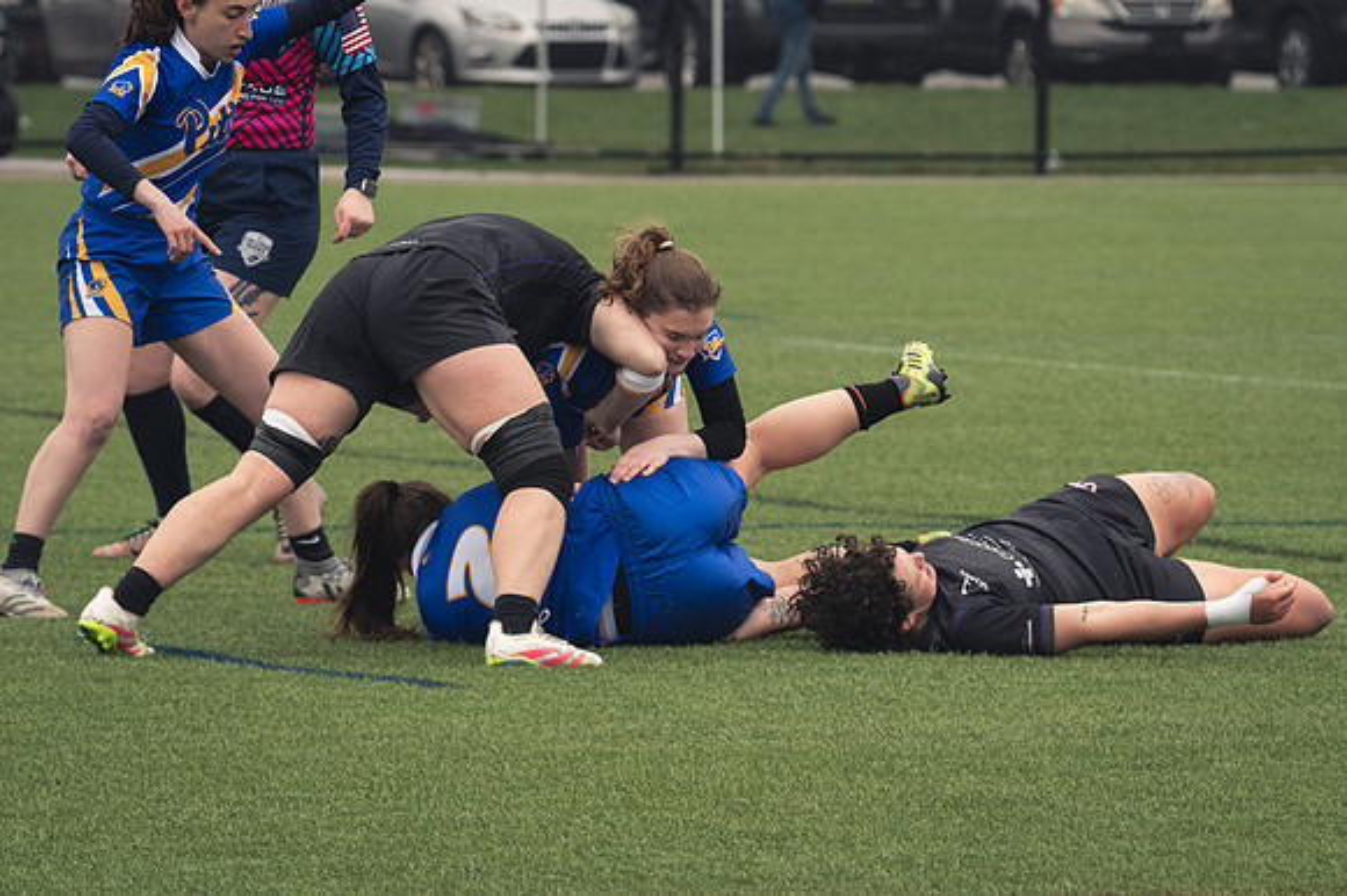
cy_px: 448
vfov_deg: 3.8
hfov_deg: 5.7
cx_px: 674
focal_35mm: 360
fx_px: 13462
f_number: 6.3
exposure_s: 1/800
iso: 2800
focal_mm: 240
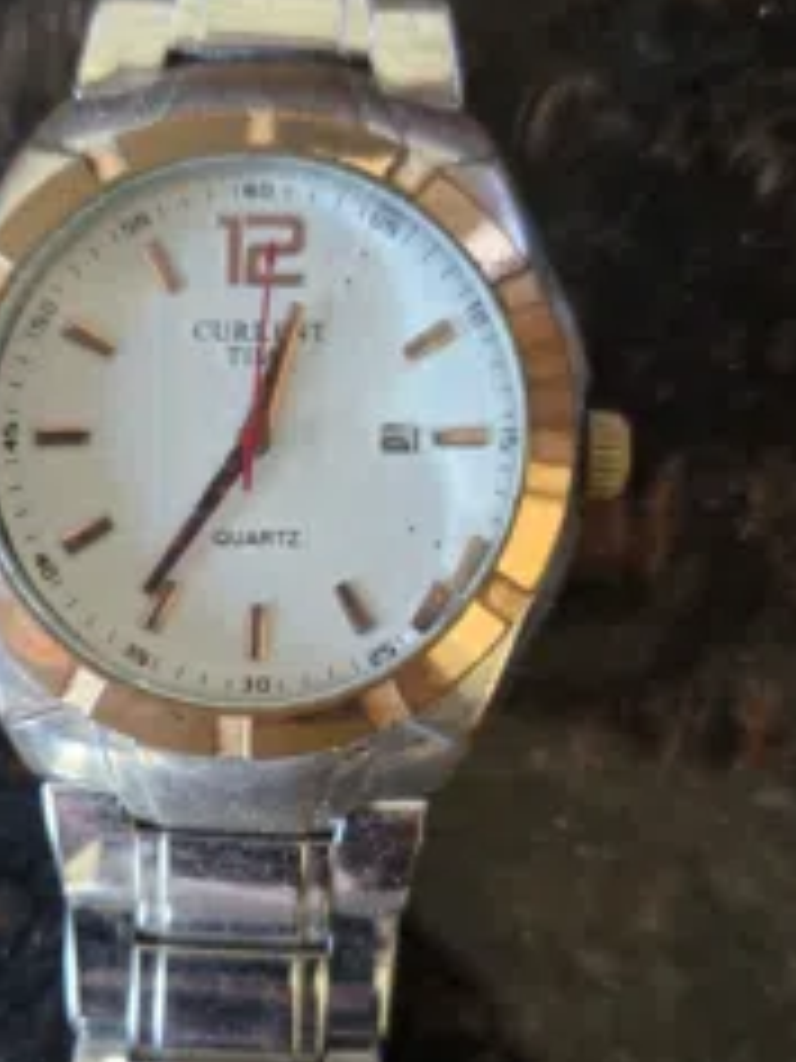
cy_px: 626
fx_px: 1196
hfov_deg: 36.6
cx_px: 288
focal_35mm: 39
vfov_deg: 47.6
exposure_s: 1/100
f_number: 1.7
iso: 1000
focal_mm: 6.3
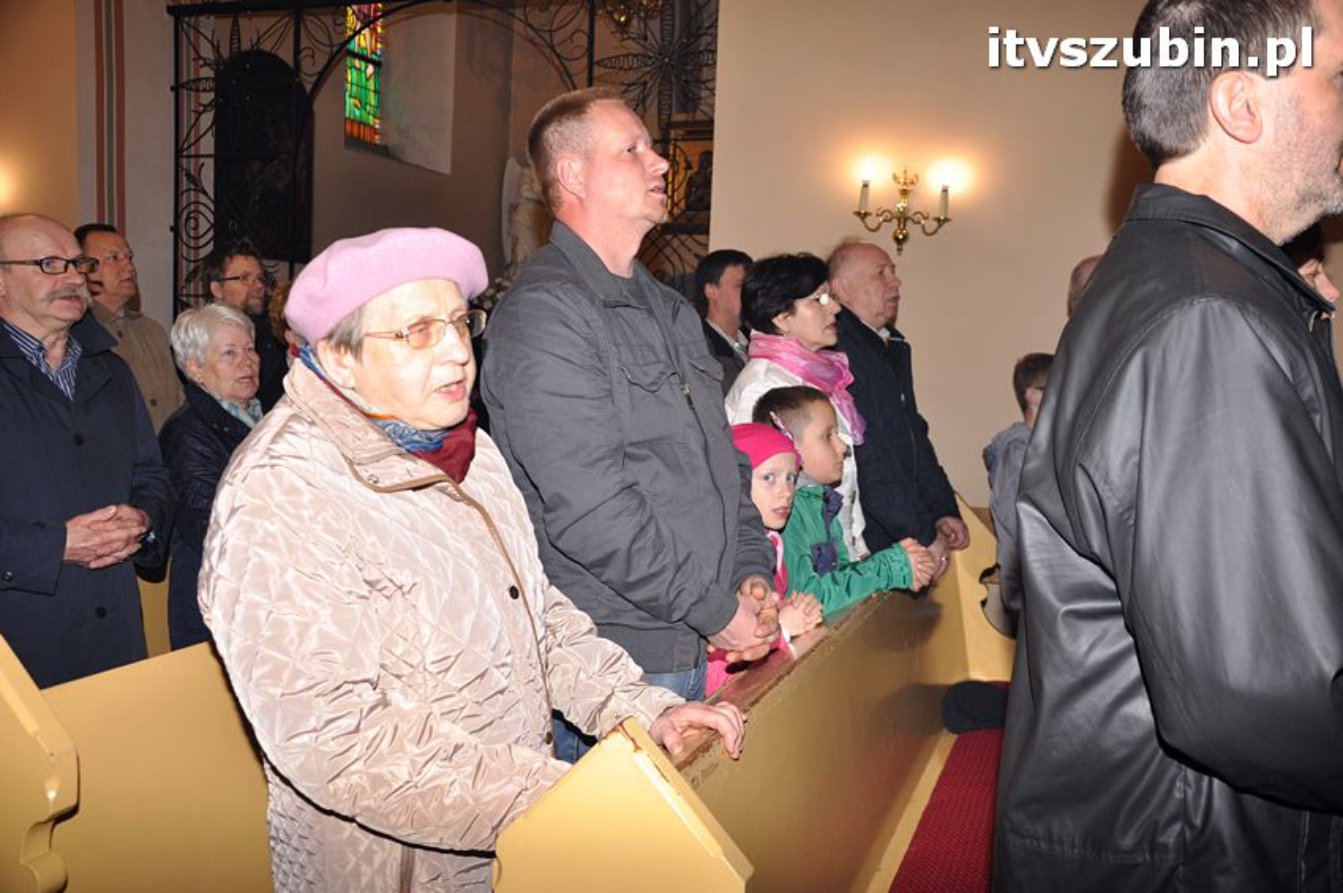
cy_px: 446
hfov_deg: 57.3
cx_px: 672
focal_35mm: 33
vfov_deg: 39.9
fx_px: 1230
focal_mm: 22
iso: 500
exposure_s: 1/60
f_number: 5
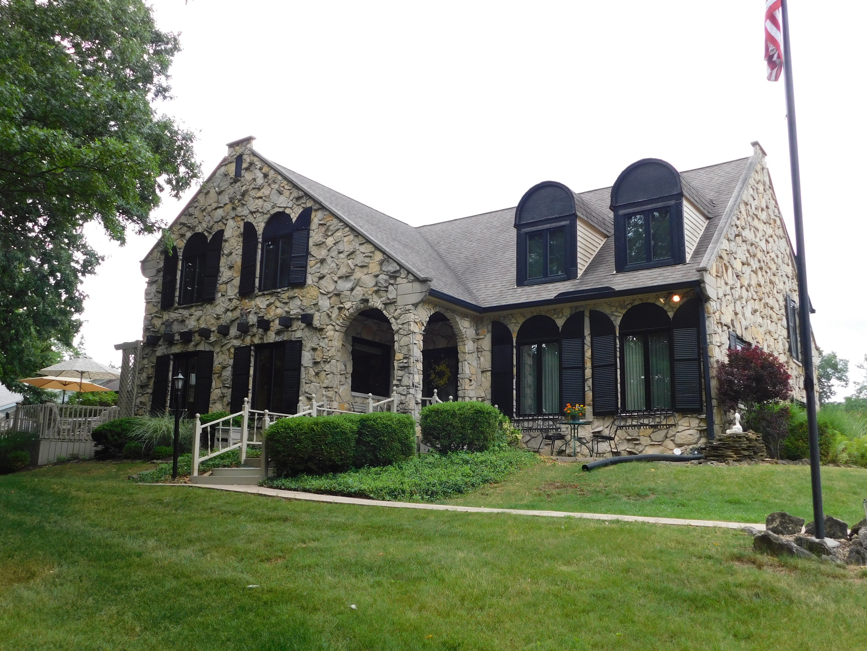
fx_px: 801
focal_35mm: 32
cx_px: 426
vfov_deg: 44.2
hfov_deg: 56.8
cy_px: 323
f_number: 3.2
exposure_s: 1/400
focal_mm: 5.3
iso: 125
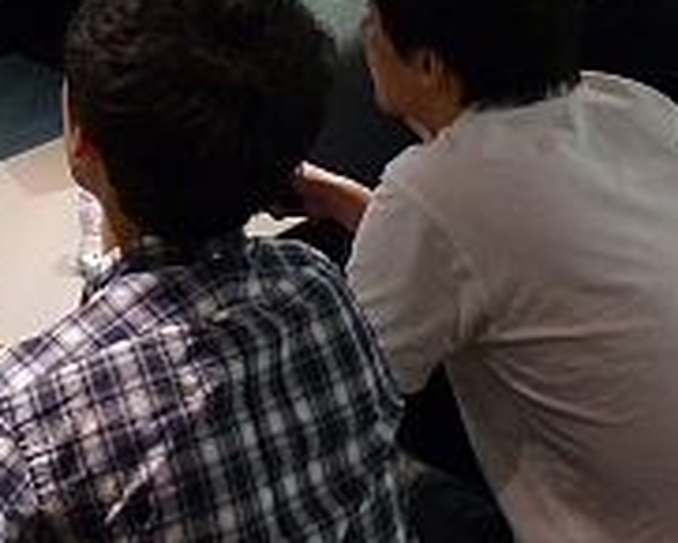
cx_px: -116
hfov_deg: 22.2
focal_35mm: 80
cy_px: -82
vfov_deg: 18.3
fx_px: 1606
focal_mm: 5.2
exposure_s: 1/40
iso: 400
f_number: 2.8
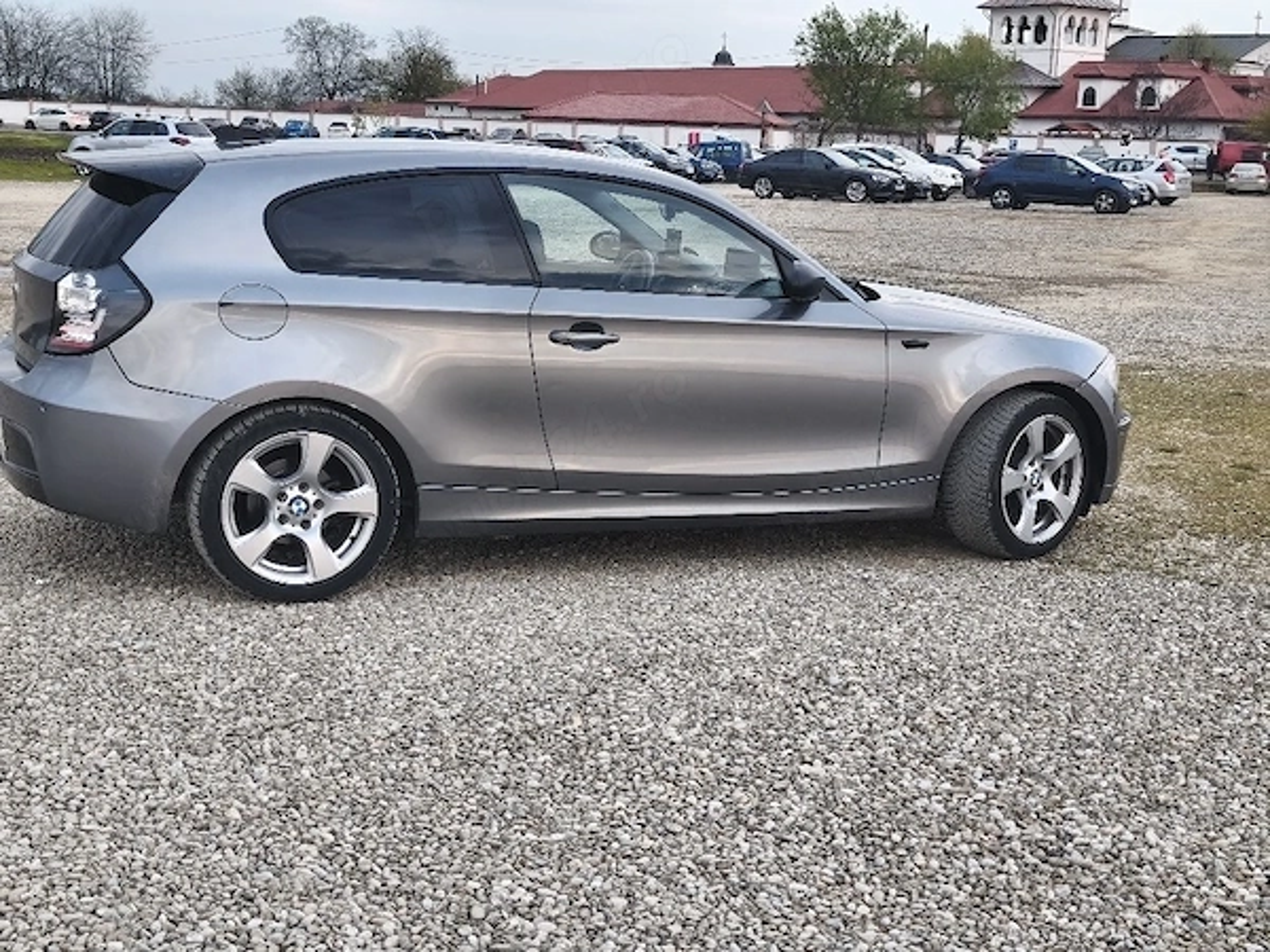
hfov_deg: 41.2
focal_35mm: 46
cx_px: 635
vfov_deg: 31.5
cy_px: 476
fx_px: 1688
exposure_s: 1/101
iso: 250
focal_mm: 6.18
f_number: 1.65
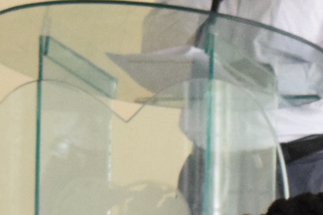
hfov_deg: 5.4
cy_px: 123
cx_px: 227
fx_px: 3409
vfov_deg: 3.6
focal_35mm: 380
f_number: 8
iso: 4000
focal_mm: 38
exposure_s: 1/160
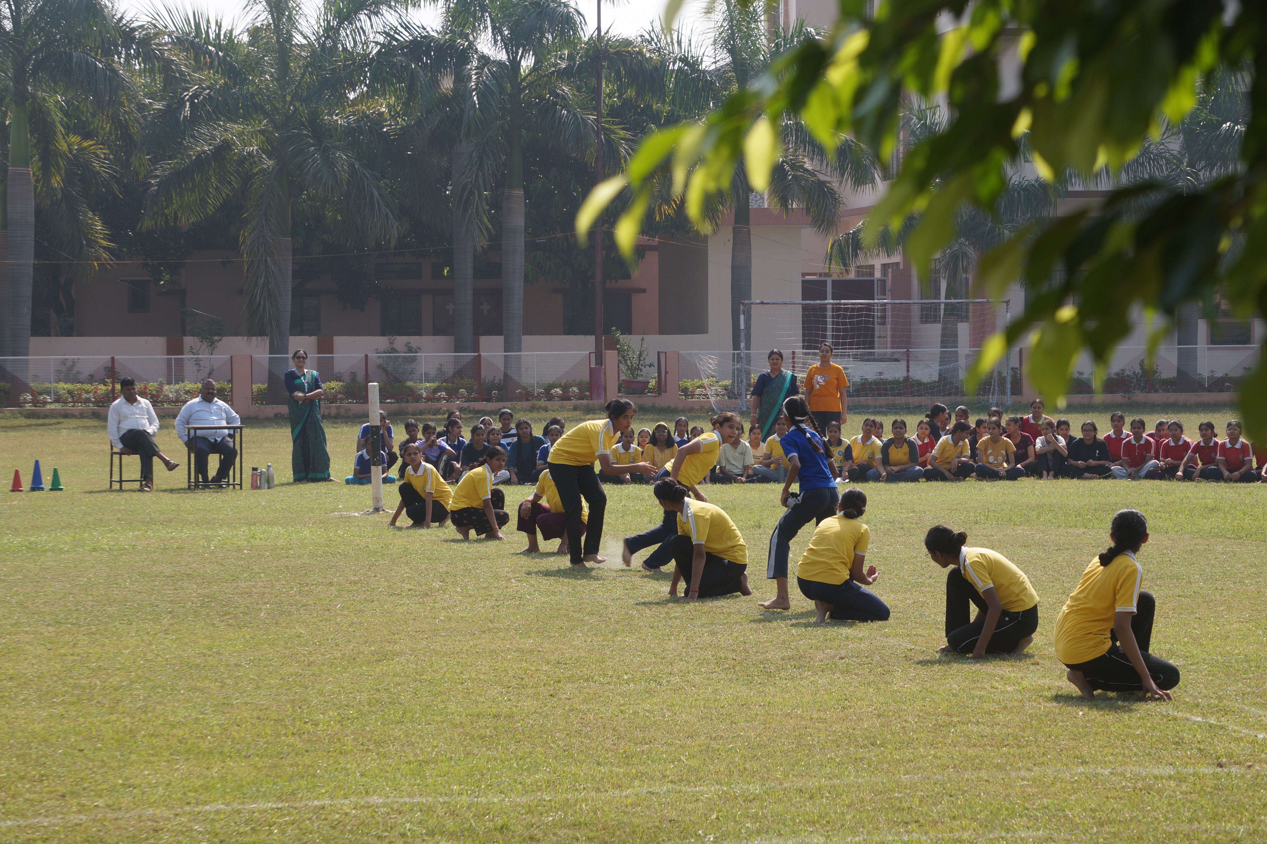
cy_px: 422
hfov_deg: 22.3
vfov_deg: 14.9
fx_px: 3219
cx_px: 634
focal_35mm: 92
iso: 100
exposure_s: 1/200
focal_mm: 61
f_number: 8
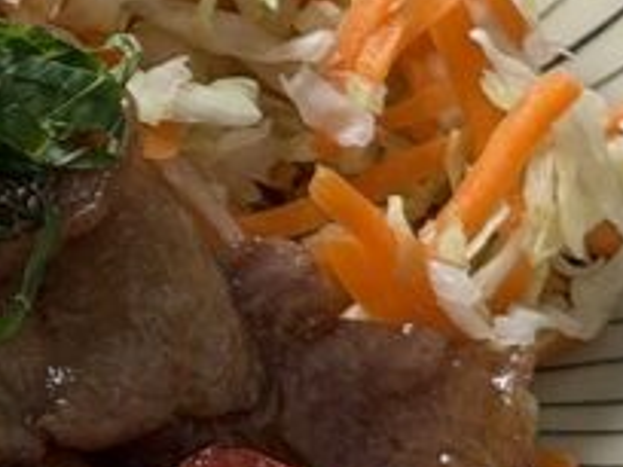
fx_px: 5093
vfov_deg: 5.2
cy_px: -18
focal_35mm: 283
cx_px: -712
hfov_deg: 6.7
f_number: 1.78
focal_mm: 6.76
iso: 100
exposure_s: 1/49
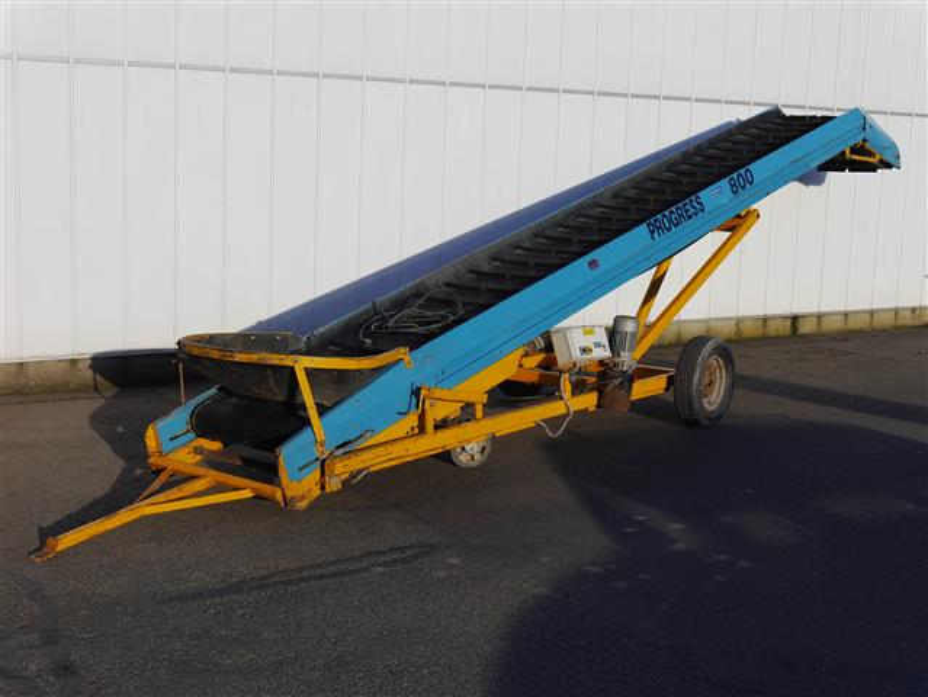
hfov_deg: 38.2
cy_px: 348
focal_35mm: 50
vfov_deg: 29.1
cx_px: 464
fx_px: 1341
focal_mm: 25
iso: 160
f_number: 9
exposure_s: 1/320
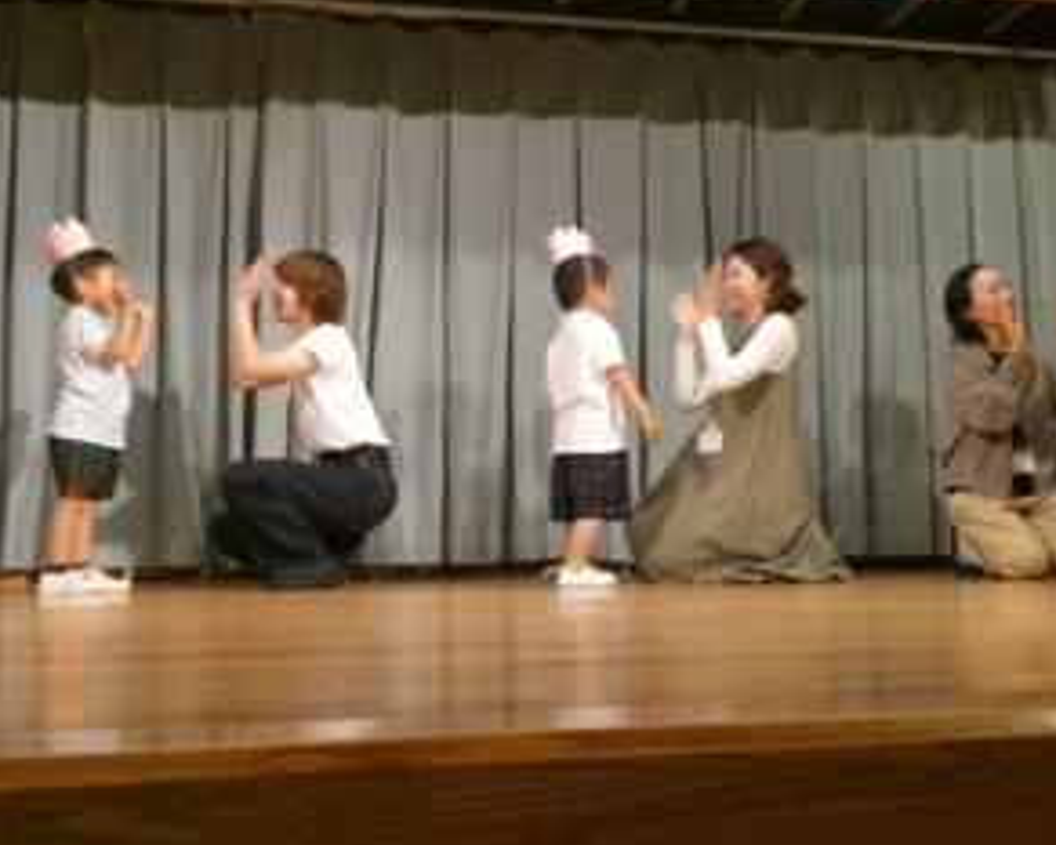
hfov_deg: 44.7
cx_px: 602
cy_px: 392
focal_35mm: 41
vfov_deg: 36.5
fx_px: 1282
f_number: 3.7
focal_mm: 6.3
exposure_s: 1/80
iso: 1000
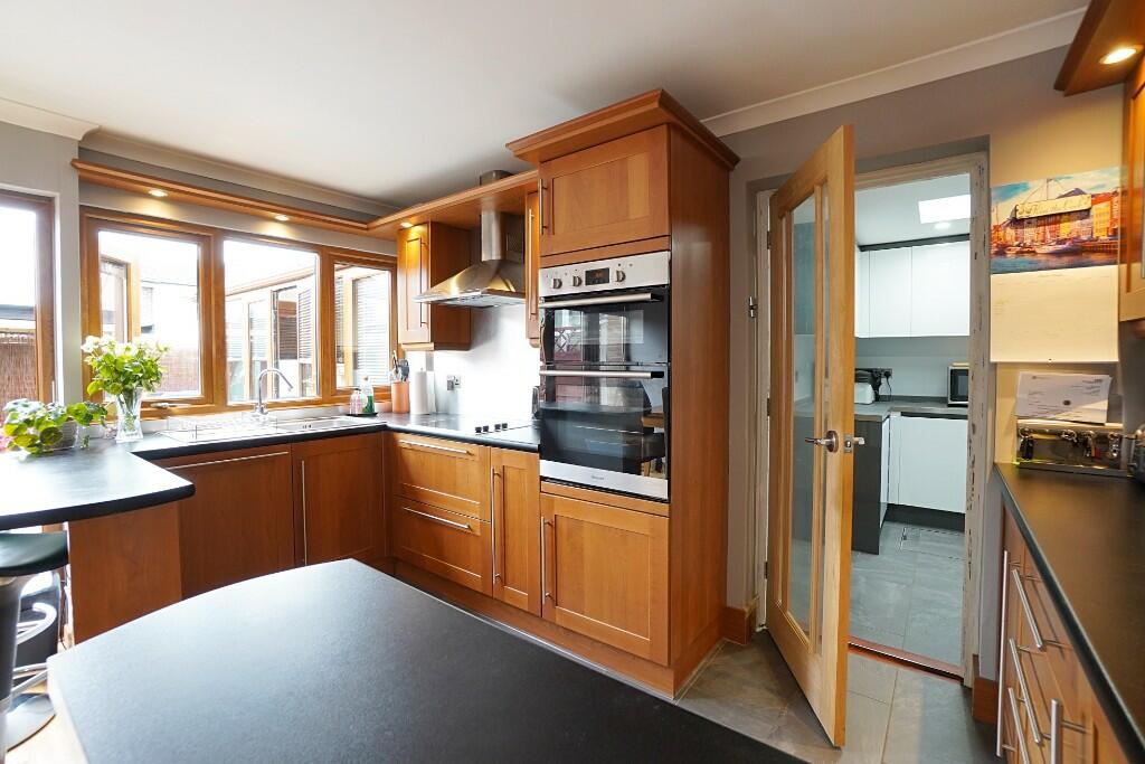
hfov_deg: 100.4
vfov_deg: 77.3
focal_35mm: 15
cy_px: 382
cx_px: 572
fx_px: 477
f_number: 5.6
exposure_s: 1/30
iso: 640
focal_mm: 10
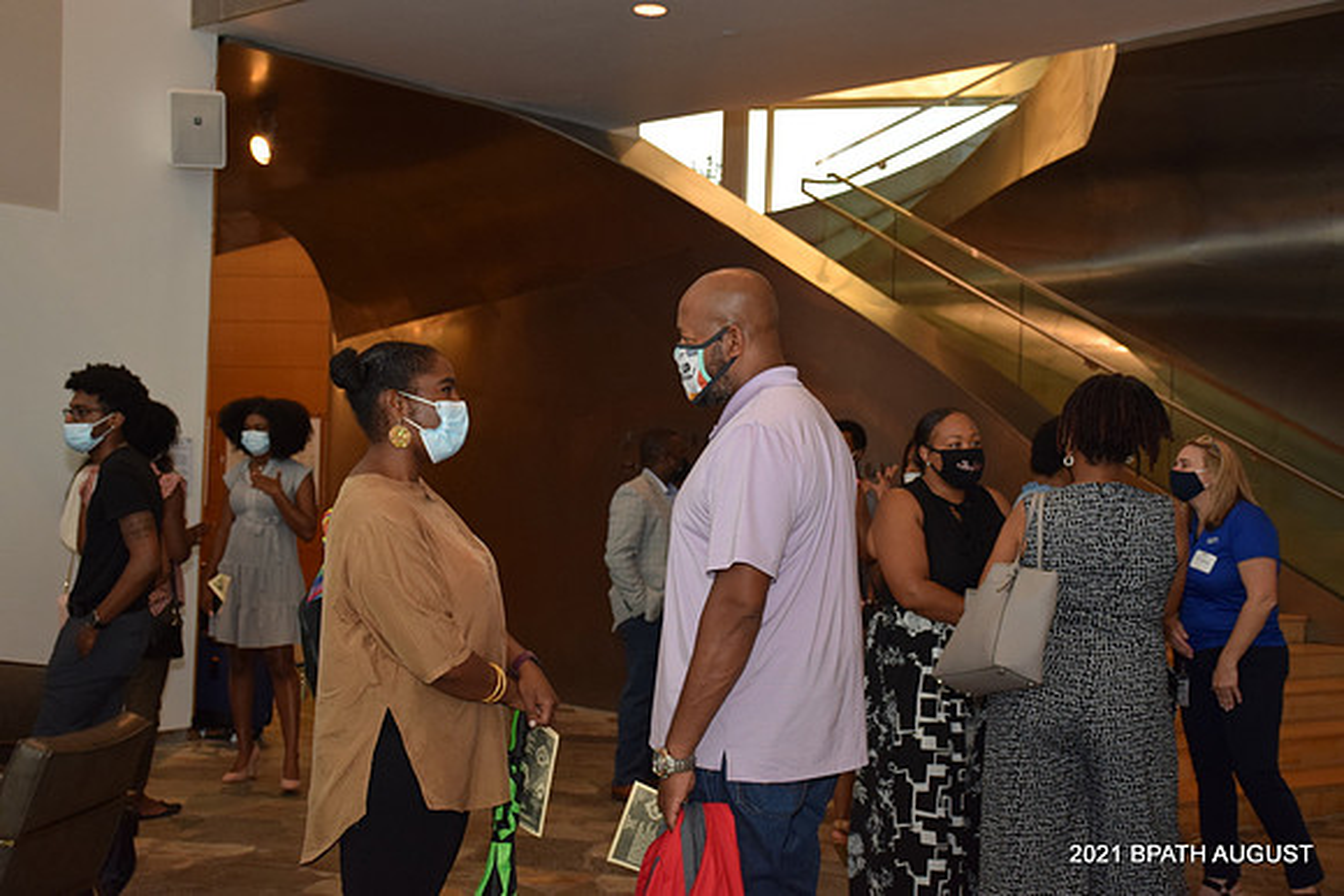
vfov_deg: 28.1
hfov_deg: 41.1
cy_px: 448
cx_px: 672
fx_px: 1792
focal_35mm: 48
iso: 800
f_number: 5
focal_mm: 32
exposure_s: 1/100
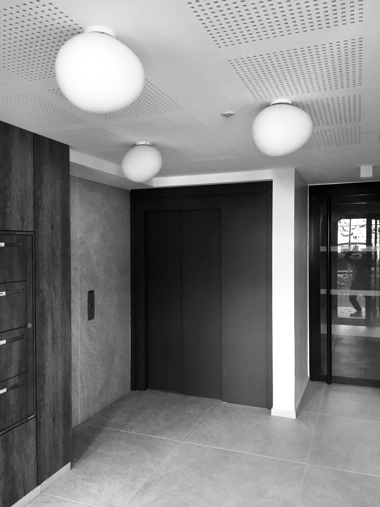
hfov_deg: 48.2
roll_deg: +0.9
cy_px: 254
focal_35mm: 29
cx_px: 190
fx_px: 424
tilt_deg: +0.6
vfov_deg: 61.7
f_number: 2.2
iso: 125
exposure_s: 1/33
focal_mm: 4.15
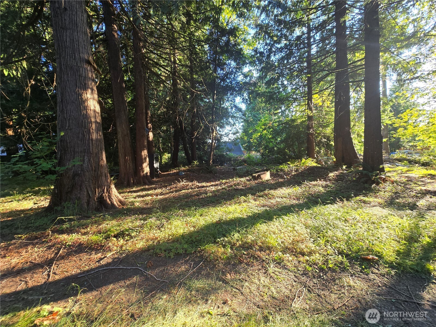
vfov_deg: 89.9
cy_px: 164
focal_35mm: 13
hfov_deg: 106.2
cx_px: 218
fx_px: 164
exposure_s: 1/60
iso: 50
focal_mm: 2.2
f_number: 2.2
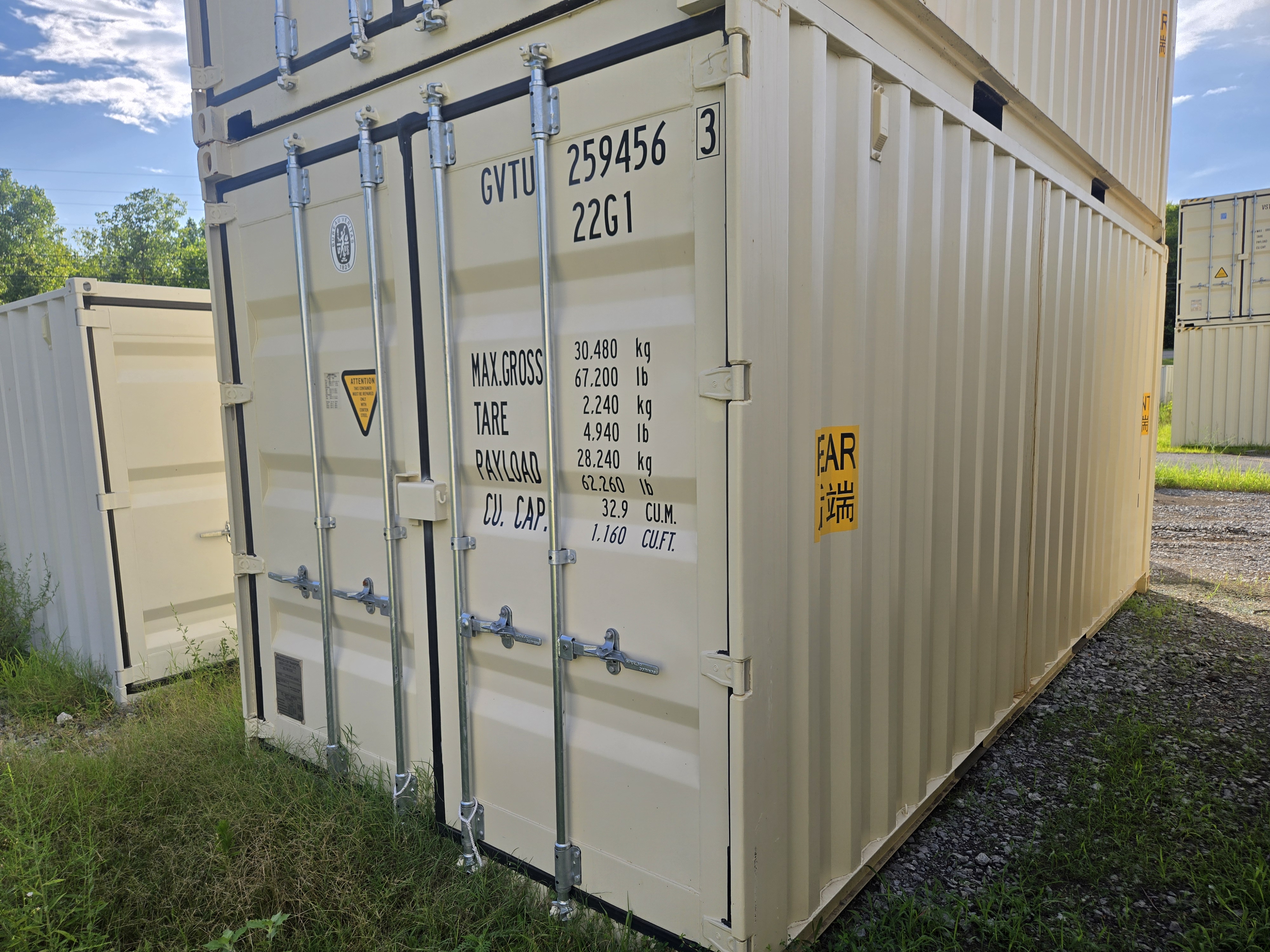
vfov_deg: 58.9
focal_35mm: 23
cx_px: 635
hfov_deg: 73.9
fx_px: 844
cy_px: 476
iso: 25
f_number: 1.8
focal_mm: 5.4
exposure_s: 1/1402
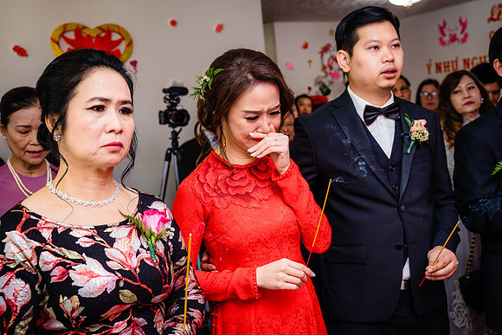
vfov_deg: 31.6
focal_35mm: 42
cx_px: 272
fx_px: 592
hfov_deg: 45.9
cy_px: 160
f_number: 4
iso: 640
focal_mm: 39
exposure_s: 1/160
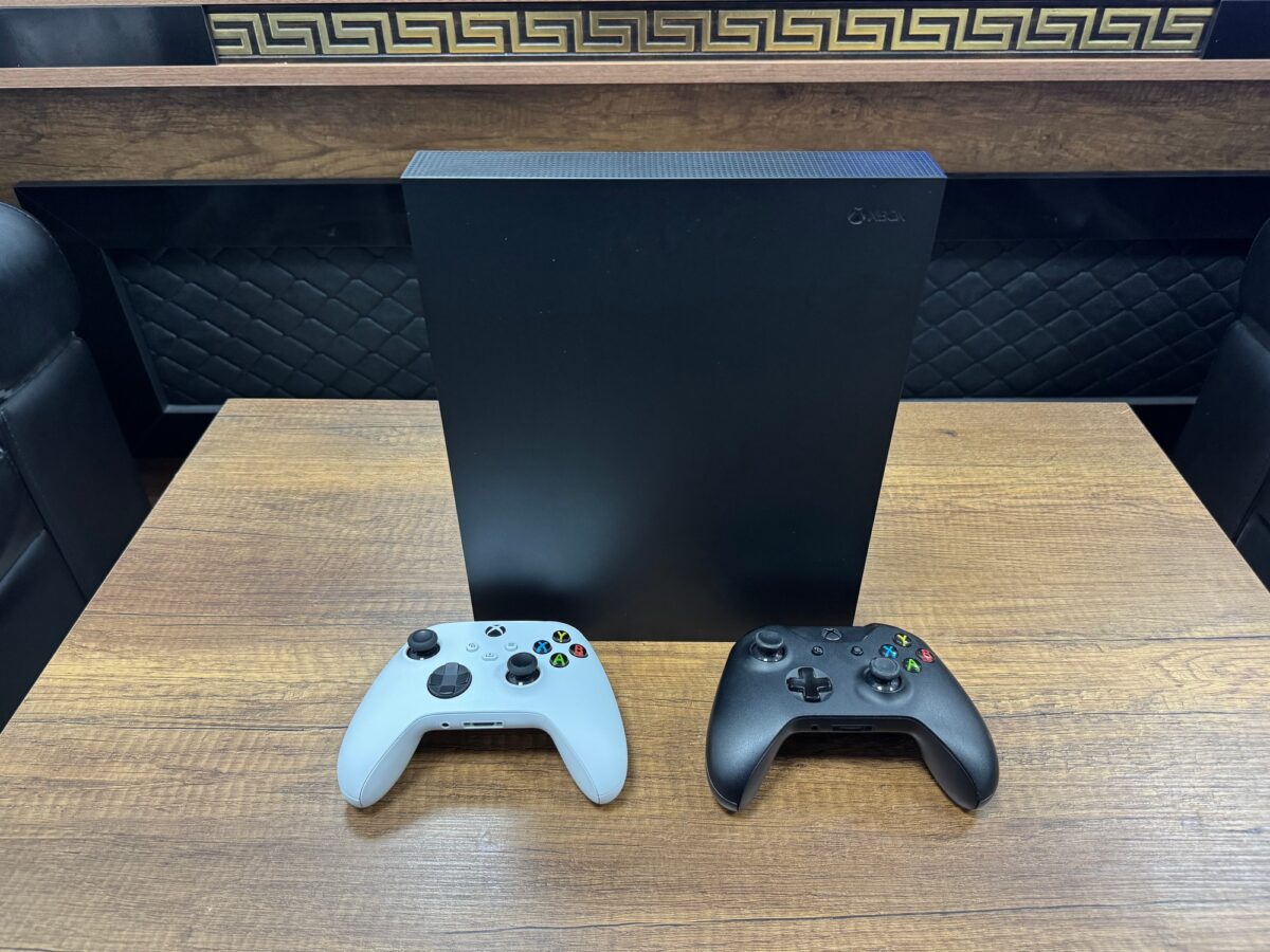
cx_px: 635
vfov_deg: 56.8
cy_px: 476
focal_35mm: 24
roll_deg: +0.7
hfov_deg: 71.6
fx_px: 881
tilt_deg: -37.2
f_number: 1.78
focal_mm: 6.76
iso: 320
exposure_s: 1/50
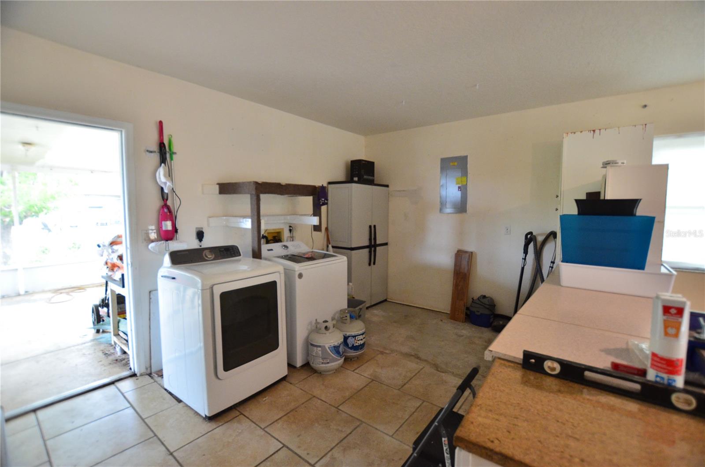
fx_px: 293
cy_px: 234
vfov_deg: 77.0
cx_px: 352
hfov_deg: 100.5
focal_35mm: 15
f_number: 3.5
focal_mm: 10
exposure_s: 1/50
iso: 1250
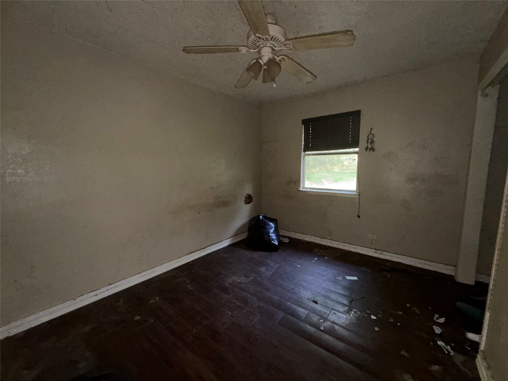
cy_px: 190
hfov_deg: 102.1
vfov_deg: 85.7
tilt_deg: -8.3
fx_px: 205
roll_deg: +2.3
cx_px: 254
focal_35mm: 14
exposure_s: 1/38
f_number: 2.2
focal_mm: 2.22
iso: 200
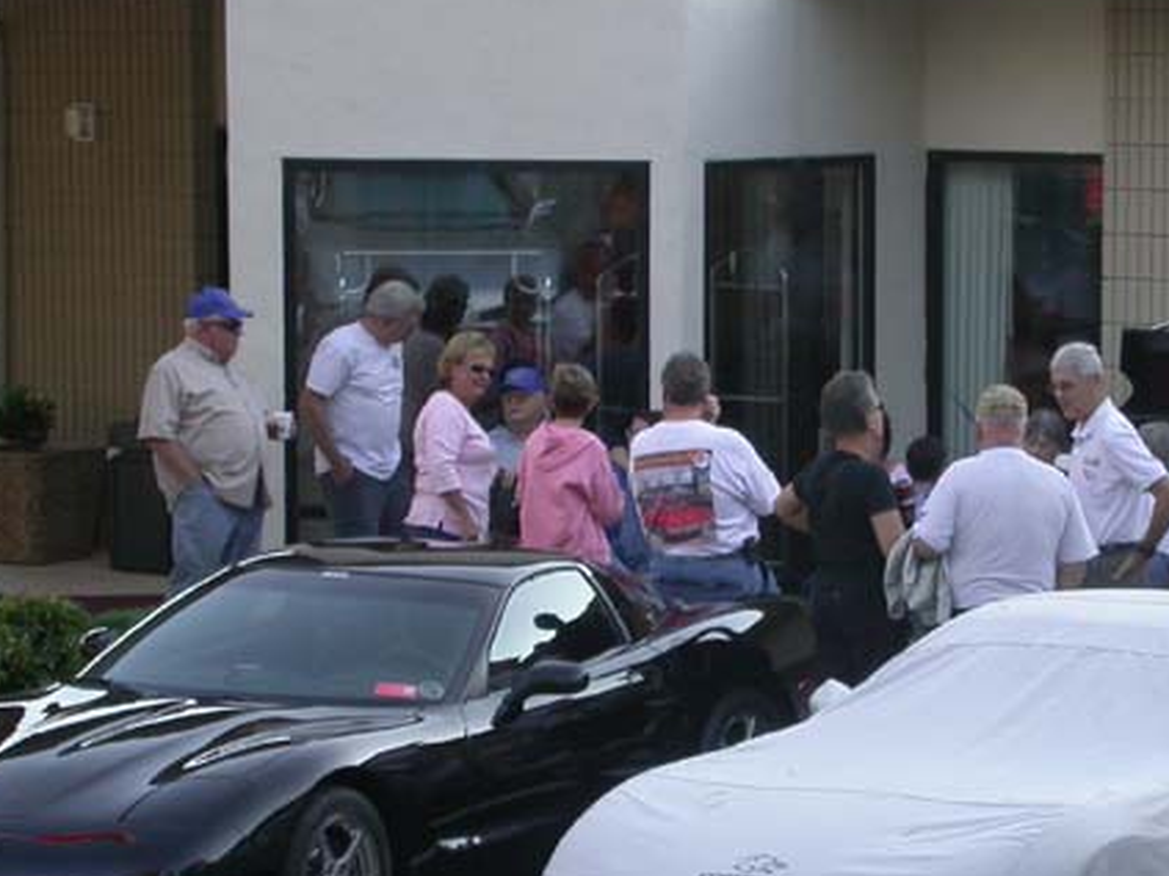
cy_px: 572
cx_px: 821
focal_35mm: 193
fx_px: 6516
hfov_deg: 10.2
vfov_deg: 7.7
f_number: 4
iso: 100
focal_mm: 21.1
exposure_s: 1/96.3
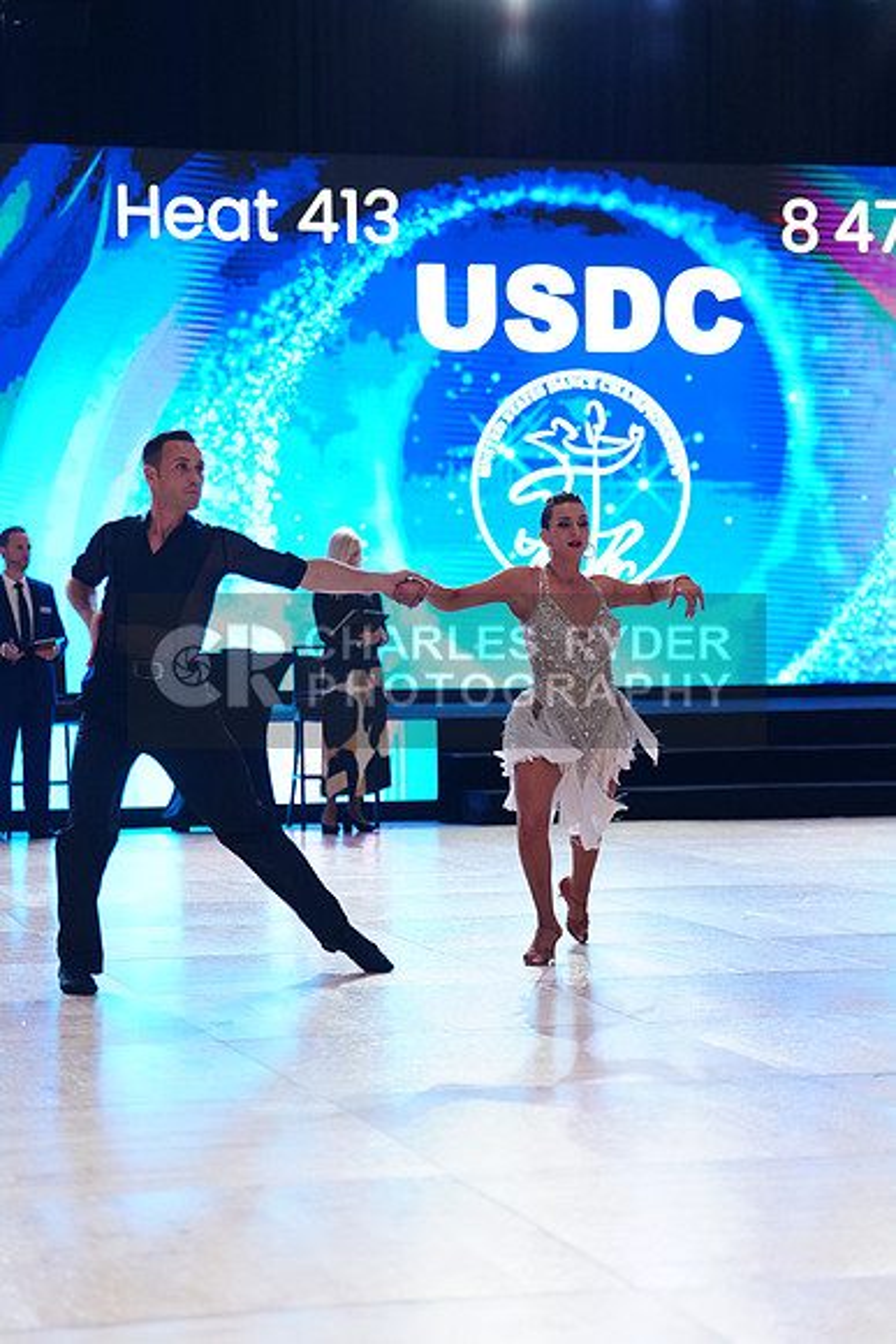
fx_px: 3209
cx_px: 448
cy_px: 672
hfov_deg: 15.9
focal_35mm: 86
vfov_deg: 23.6
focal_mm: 86
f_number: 2.8
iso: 2000
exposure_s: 1/500
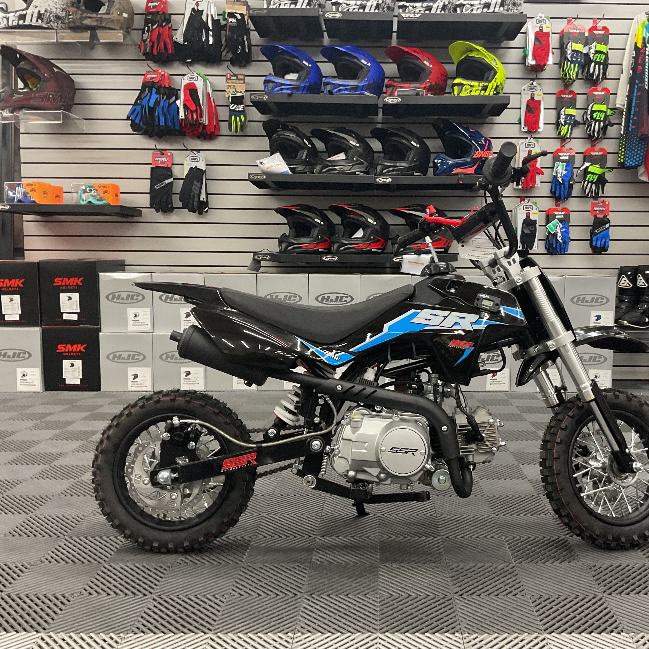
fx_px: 742
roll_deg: -1.4
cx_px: 391
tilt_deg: -6.3
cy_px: 325
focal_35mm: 35
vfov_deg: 47.2
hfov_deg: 46.9
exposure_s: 1/60
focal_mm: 3
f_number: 1.8
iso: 125
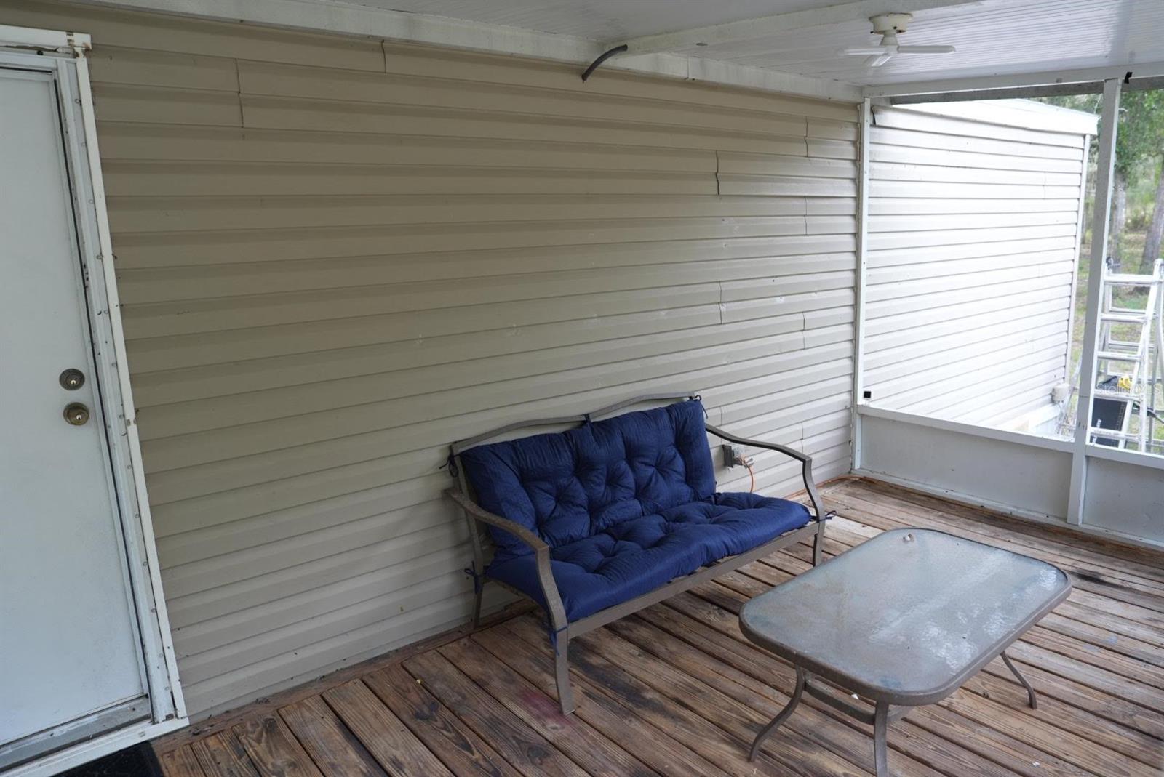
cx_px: 582
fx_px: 776
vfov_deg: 53.2
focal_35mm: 24
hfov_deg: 73.7
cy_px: 388
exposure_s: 1/60
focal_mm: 24
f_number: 4
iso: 250
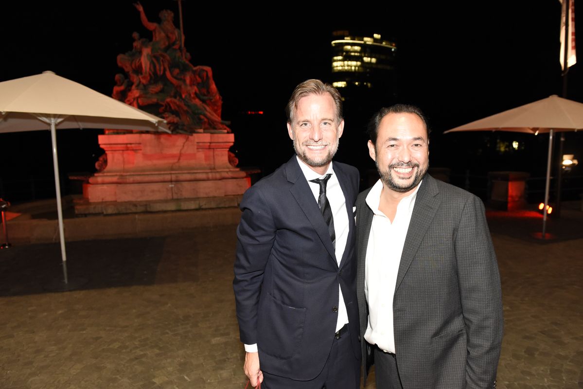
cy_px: 194
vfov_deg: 53.2
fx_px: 389
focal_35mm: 24
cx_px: 292
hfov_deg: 73.7
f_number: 4
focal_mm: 24
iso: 3200
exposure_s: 1/125
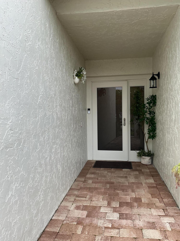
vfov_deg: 61.7
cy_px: 120
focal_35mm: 29
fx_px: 201
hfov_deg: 48.2
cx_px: 90
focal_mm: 3
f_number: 1.8
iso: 40
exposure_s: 1/120
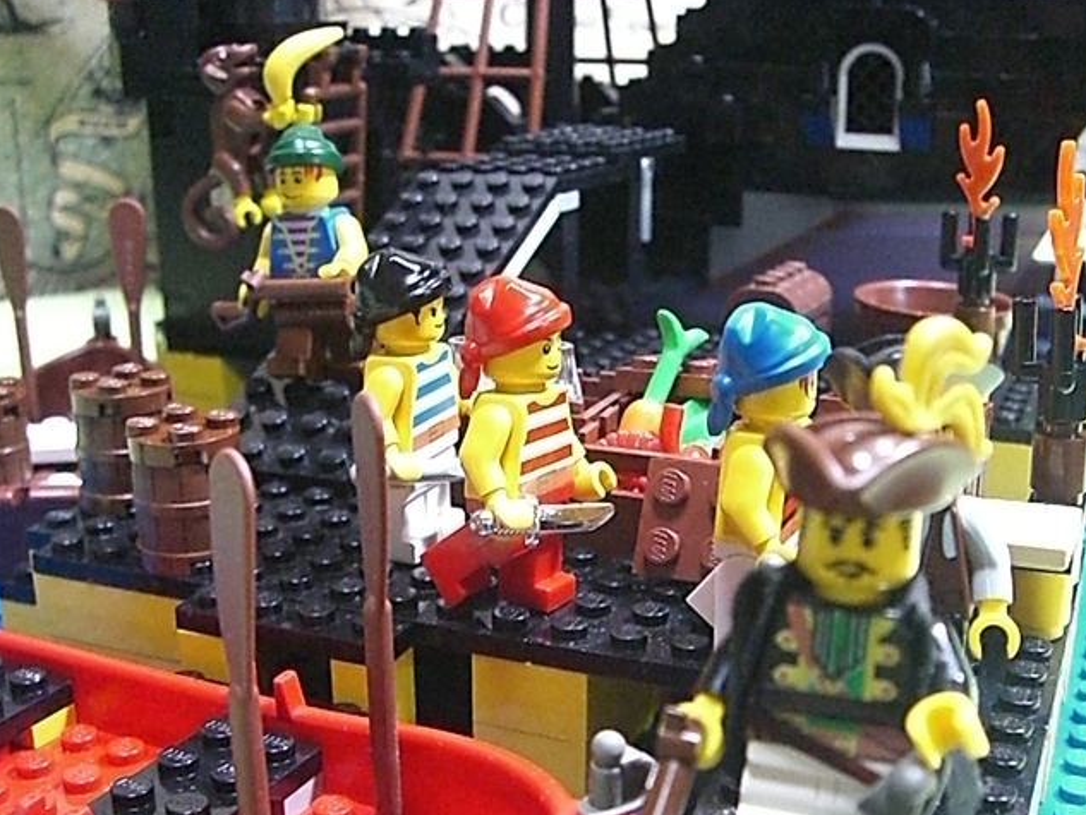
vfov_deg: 30.2
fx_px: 1506
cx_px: 534
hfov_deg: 39.6
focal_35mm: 48
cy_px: 506
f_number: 2.7
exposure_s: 1/30
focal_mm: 6.2
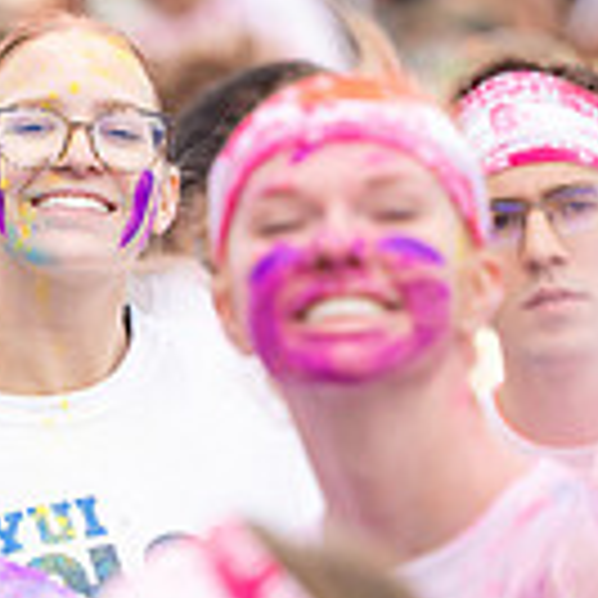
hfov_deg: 4.1
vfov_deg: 4.1
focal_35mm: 430
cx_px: 171
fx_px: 8404
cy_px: 171
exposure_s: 1/1000
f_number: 2.8
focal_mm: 150
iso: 250
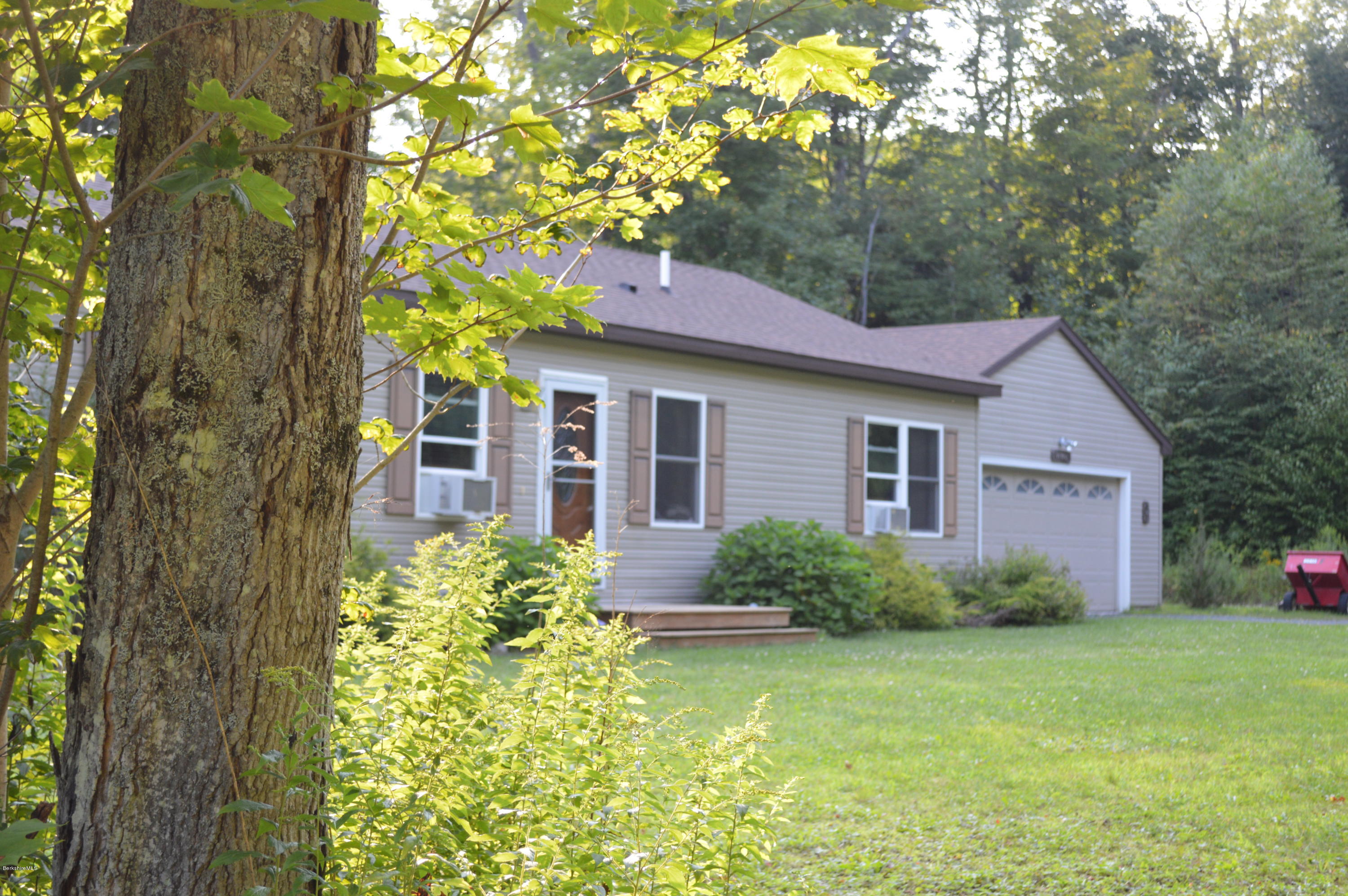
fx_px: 2020
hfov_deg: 36.9
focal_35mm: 54
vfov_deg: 25.0
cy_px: 448
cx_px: 674
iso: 400
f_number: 5.6
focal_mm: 36
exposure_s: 1/125
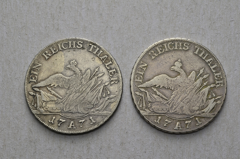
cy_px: 80
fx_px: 479
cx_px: 120
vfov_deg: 18.8
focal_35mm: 72
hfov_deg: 28.1
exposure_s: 1/250
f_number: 14
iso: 400
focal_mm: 48
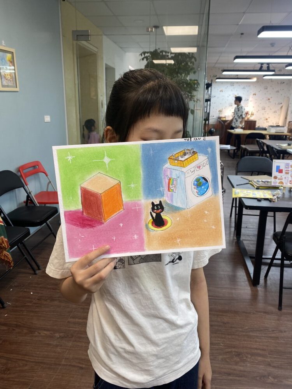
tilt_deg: -14.4
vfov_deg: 67.3
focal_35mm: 26
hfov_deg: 53.1
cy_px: 194
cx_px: 146
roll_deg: -2.1
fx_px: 292
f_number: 1.8
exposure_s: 1/100
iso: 40
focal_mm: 4.25
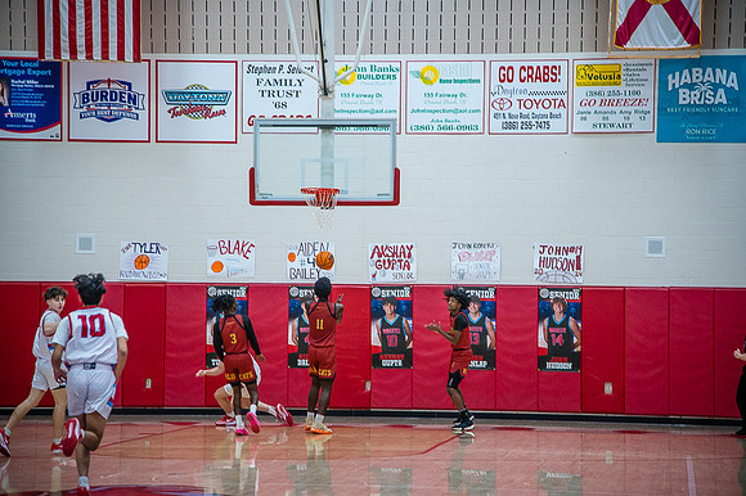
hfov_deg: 17.1
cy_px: 248
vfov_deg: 11.4
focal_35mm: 120
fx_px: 2485
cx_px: 373
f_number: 4
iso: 2000
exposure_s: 1/320
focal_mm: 120
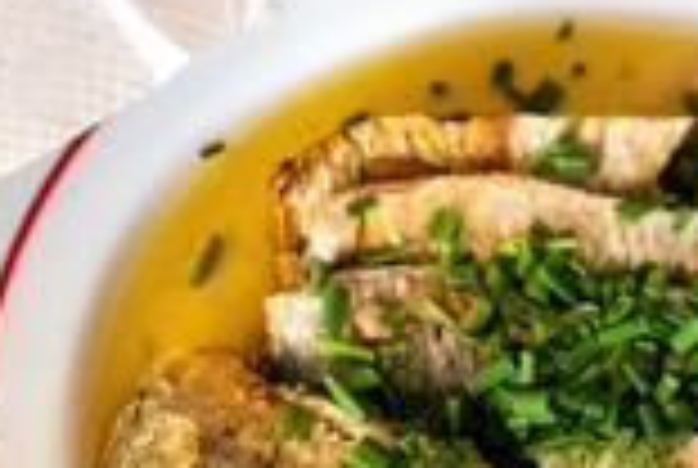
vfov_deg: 7.1
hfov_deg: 10.6
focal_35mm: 193
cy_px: -61
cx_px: 531
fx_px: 3749
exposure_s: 1/60
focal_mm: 50
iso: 6400
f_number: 4
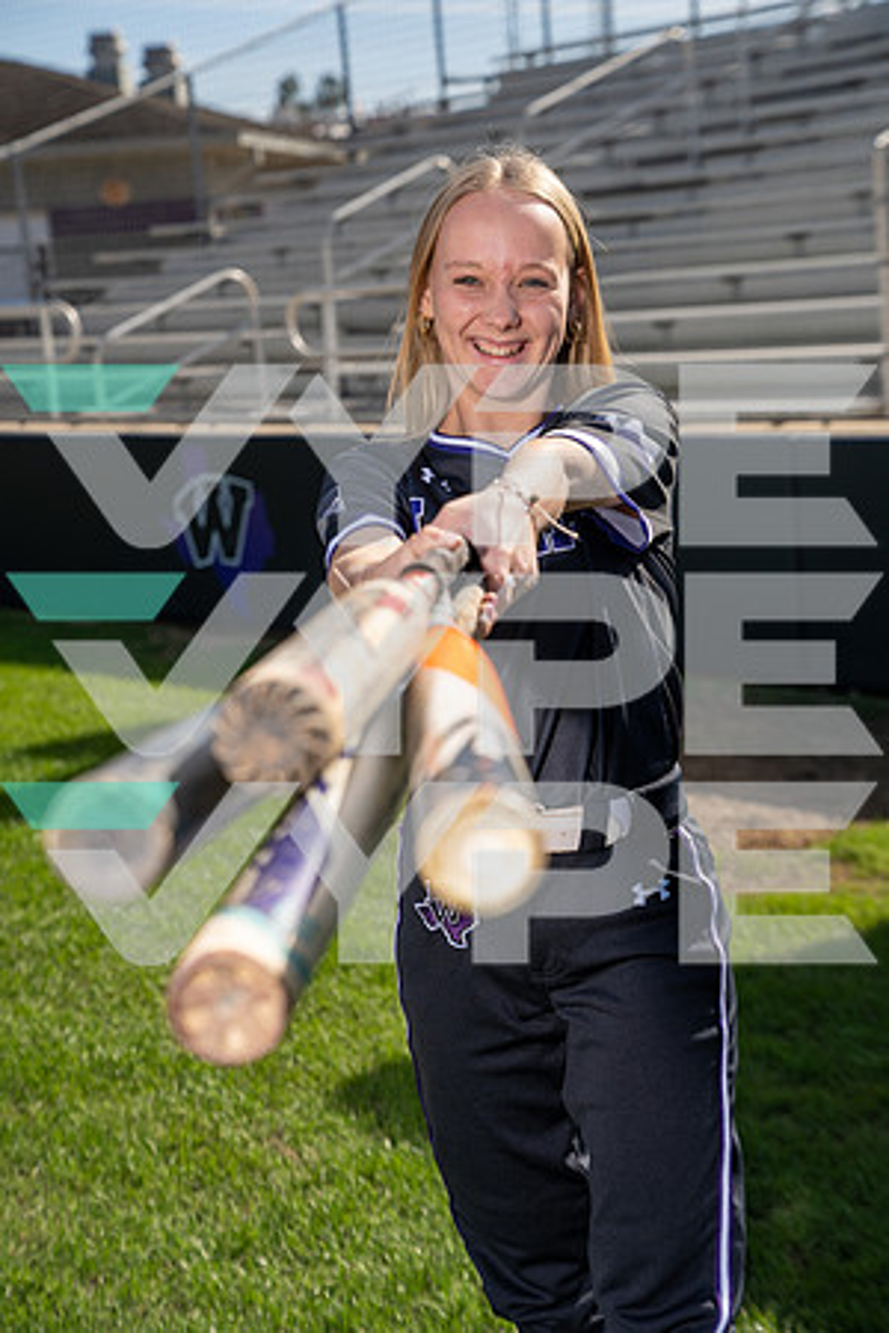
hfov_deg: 21.6
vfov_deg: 31.9
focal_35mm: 63
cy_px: 666
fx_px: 2333
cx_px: 444
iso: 100
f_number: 4.5
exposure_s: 1/640
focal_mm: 63
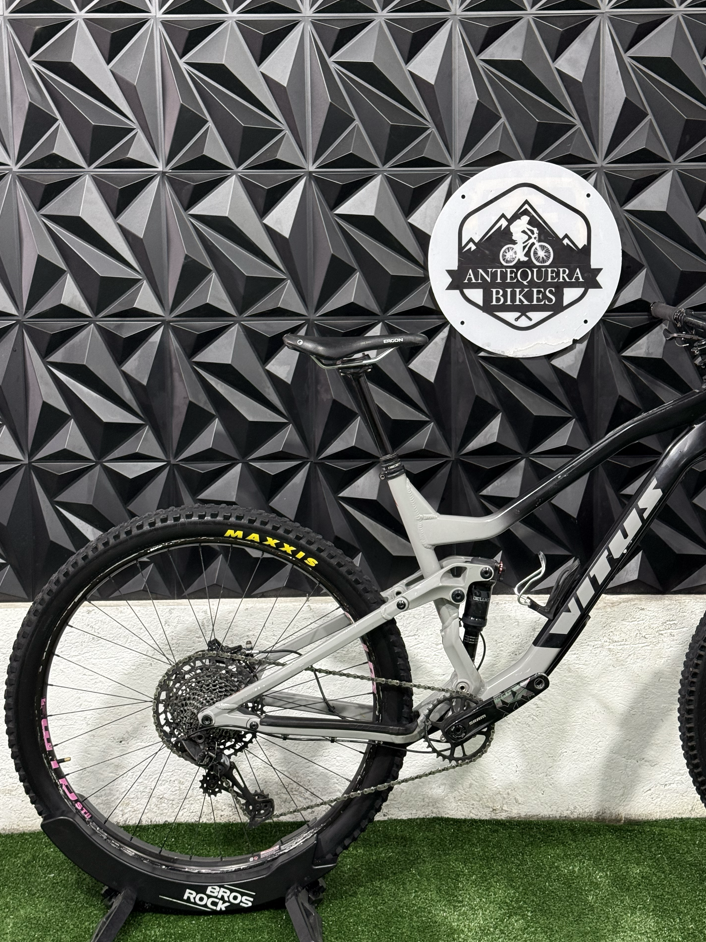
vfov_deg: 37.5
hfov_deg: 28.6
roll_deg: +0.5
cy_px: 453
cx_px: 355
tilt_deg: -7.5
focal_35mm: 51
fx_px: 1387
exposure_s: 1/60
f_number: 1.78
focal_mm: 6.76
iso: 200
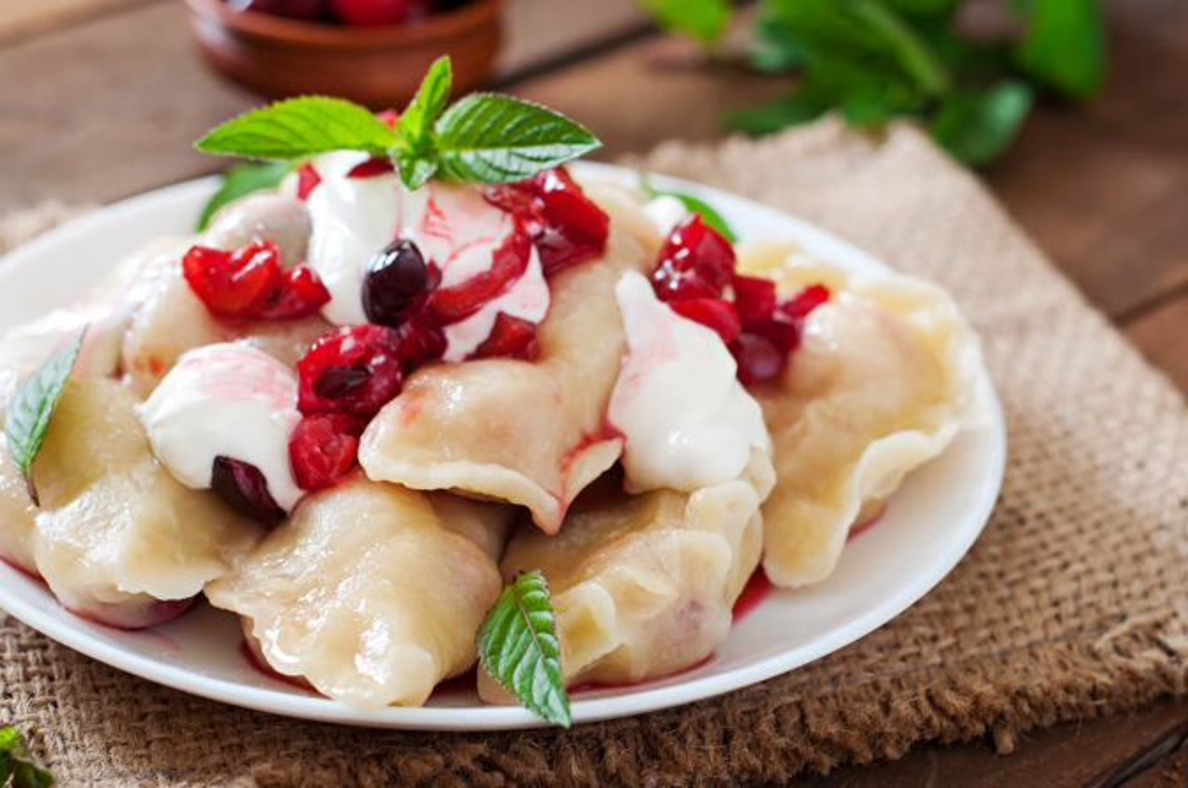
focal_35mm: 75
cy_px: 394
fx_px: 2471
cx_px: 594
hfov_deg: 27.0
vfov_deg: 18.1
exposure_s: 1/160
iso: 100
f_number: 4.5
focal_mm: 50
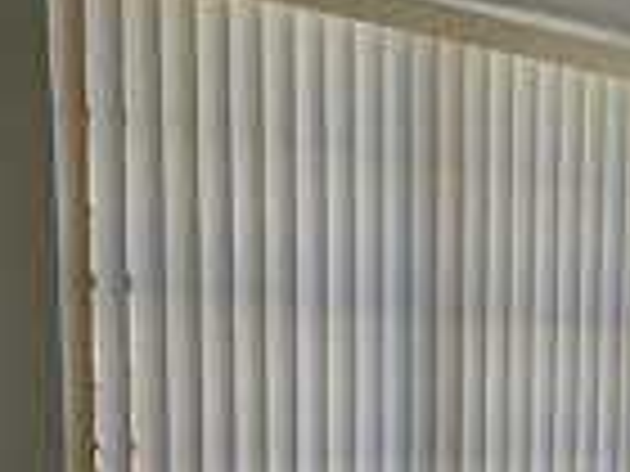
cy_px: 539
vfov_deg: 17.9
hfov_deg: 22.8
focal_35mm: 79
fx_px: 1438
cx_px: 752
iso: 50
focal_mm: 5.4
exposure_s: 1/1044
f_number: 1.8
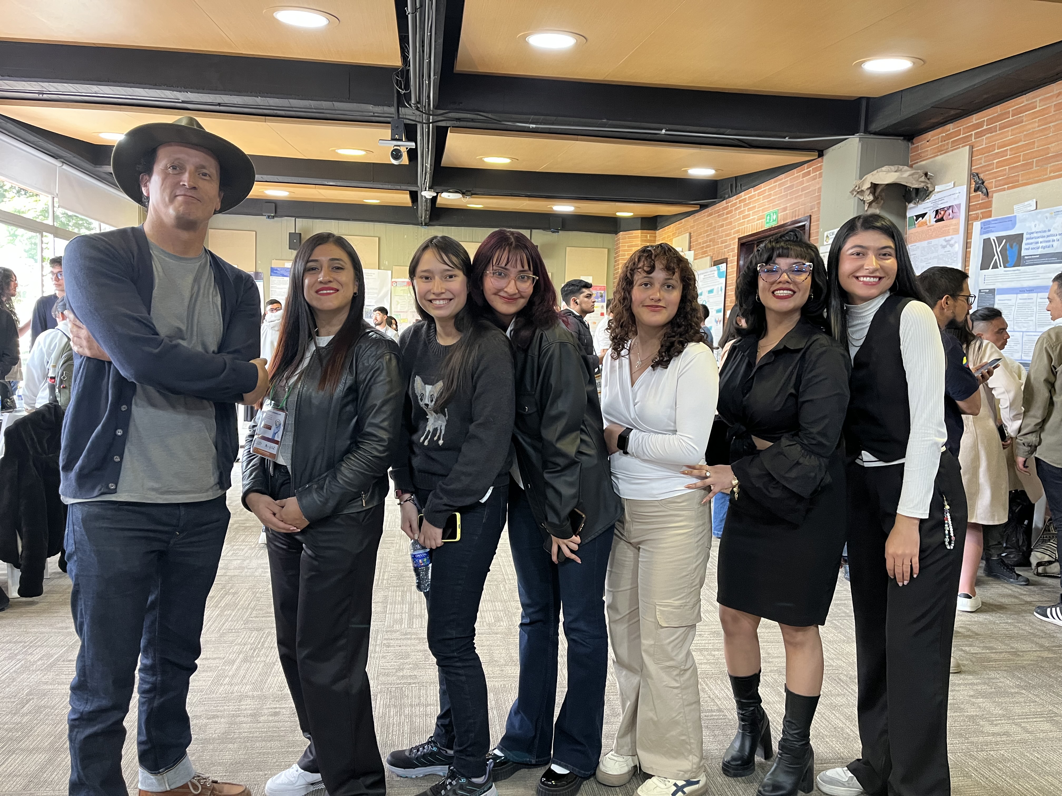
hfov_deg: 67.3
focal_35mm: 26
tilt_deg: -2.4
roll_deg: -2.1
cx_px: 531
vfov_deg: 53.1
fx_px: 798
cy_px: 398
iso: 400
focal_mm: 5.1
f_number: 1.6
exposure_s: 1/60
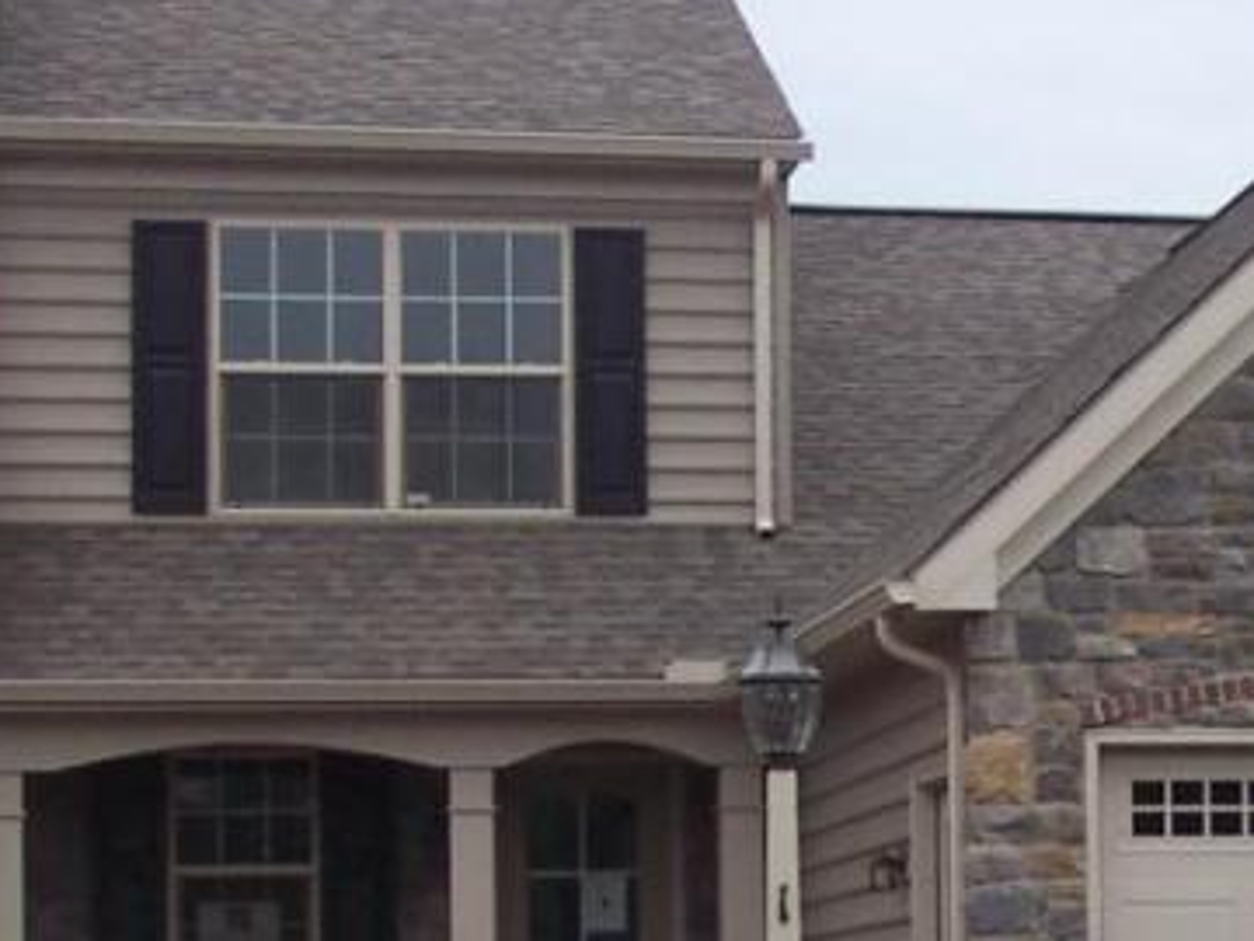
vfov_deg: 12.6
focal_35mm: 117
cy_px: 777
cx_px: 1355
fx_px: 4238
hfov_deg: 16.4
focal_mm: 8
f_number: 4.8
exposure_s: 1/250
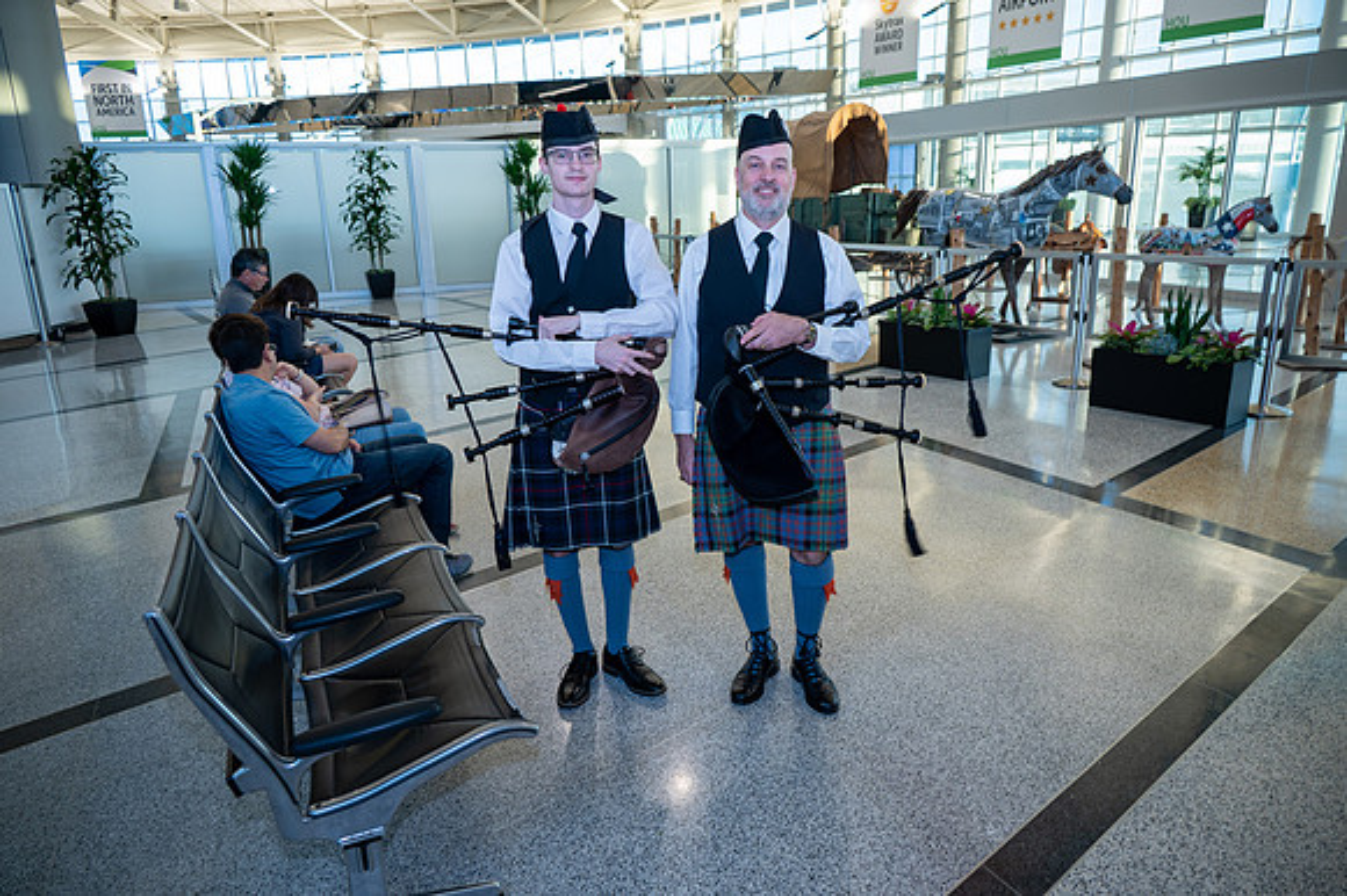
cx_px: 674
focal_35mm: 25
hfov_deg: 71.5
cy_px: 448
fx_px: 935
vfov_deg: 51.2
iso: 200
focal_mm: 25
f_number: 4
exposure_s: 1/40
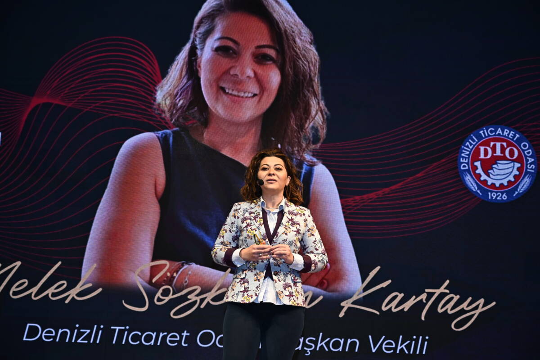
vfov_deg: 19.5
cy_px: 180
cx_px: 270
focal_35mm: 70
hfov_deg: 28.8
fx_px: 1050
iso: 450
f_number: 5.6
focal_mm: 70
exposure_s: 1/200
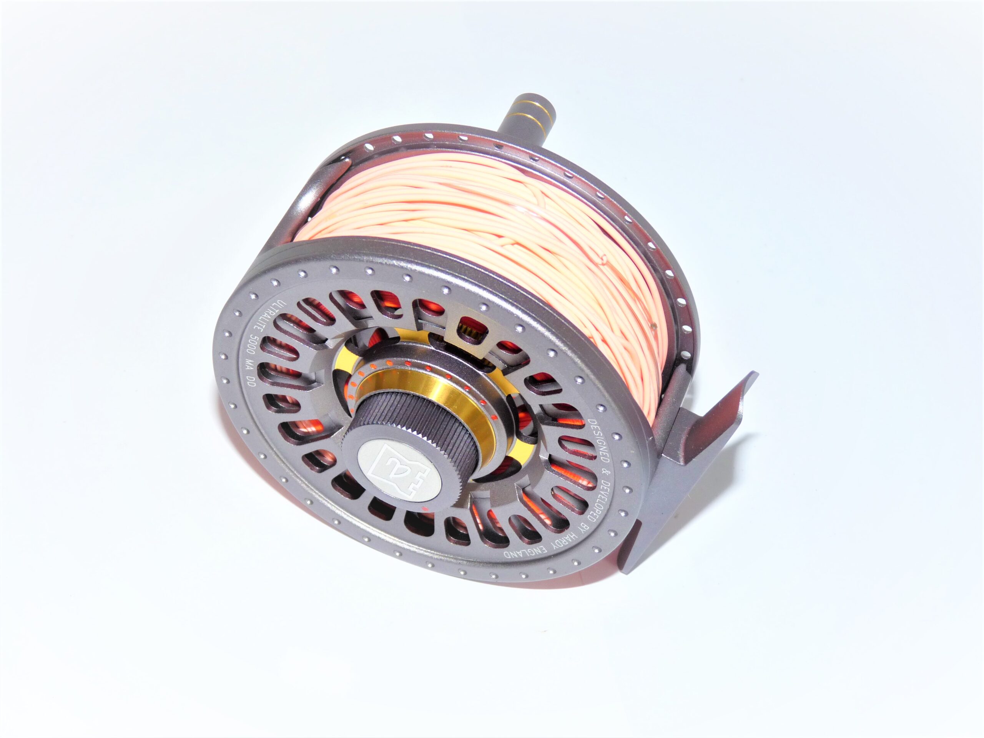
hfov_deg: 30.7
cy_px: 369
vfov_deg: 23.3
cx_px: 492
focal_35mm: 63
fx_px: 1791
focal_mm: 11.1
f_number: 3.4
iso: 100
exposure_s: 1/30
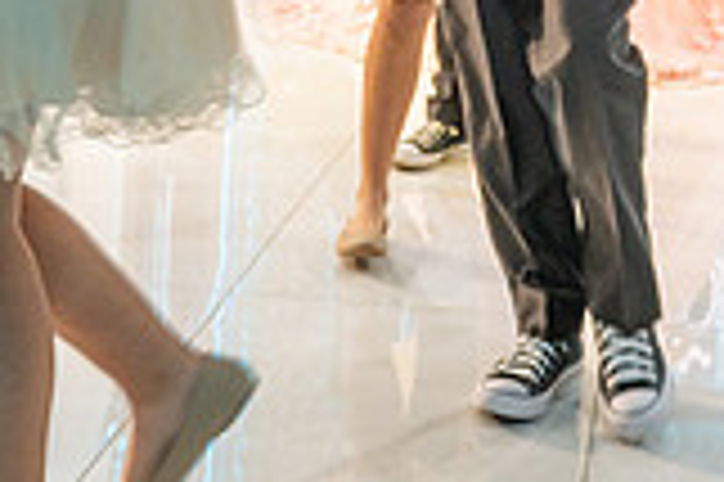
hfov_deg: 21.6
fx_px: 1888
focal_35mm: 94
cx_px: 500
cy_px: -332
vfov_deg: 13.3
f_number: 5
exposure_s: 1/125
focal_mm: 24
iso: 1000
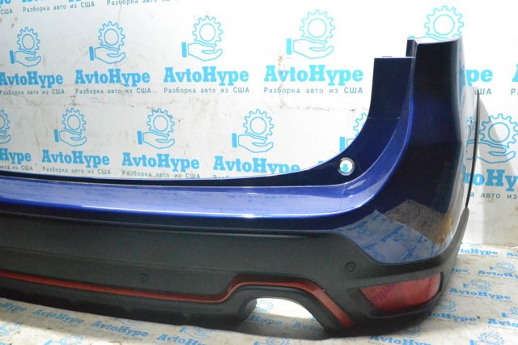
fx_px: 475
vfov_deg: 39.9
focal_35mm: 33
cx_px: 259
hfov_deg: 57.2
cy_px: 172
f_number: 9
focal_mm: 22
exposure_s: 1/160
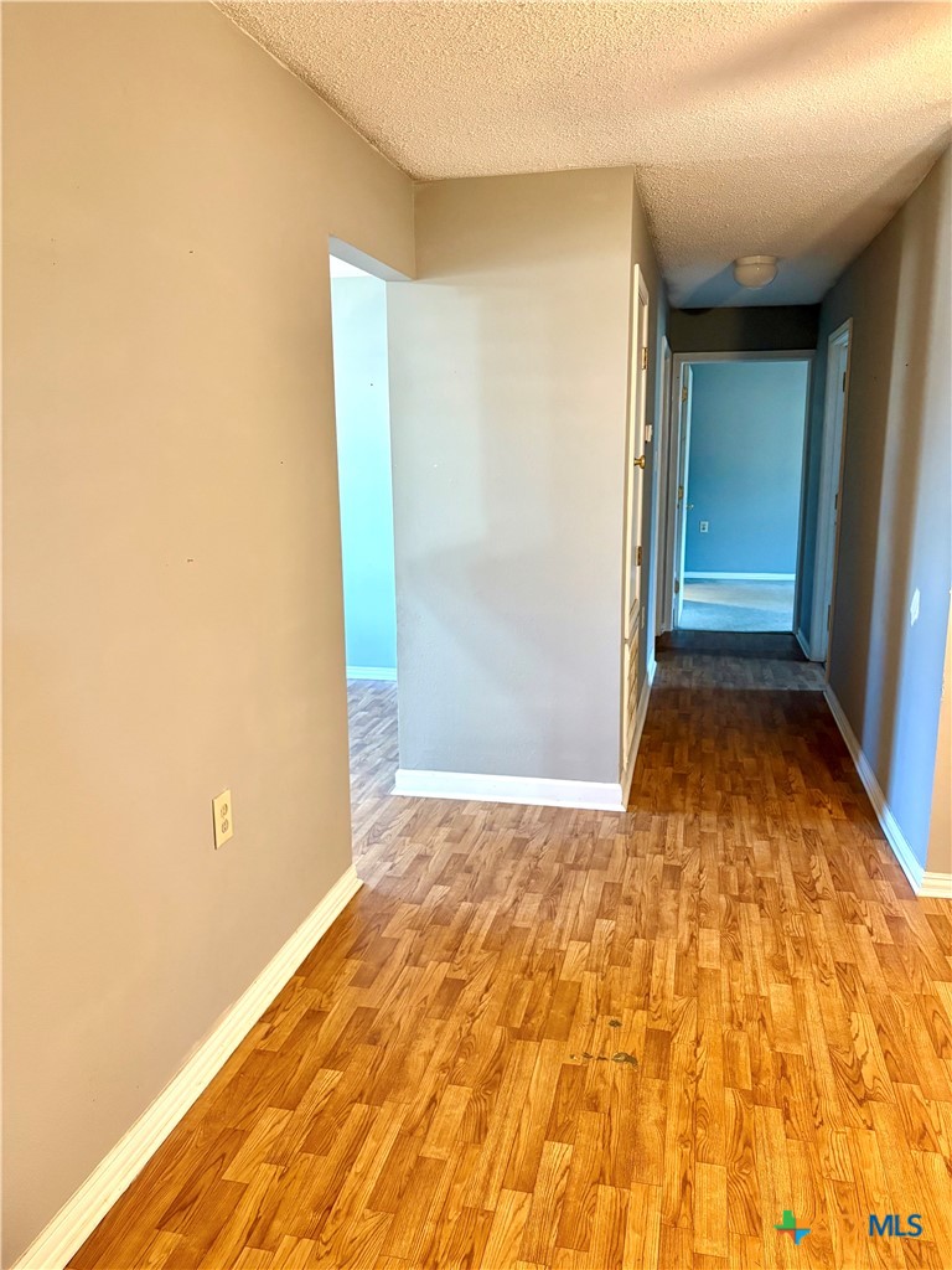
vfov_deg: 67.3
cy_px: 635
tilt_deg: -10.9
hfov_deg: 53.1
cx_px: 476
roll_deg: +0.0
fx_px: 953
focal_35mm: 26
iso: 400
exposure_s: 1/60
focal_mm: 5.96
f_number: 1.6
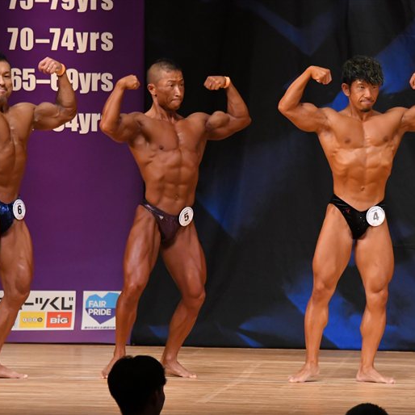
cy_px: 208
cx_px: 201
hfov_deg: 5.1
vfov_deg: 5.1
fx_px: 4693
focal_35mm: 346
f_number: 5.6
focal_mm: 180
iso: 4500
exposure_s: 1/400
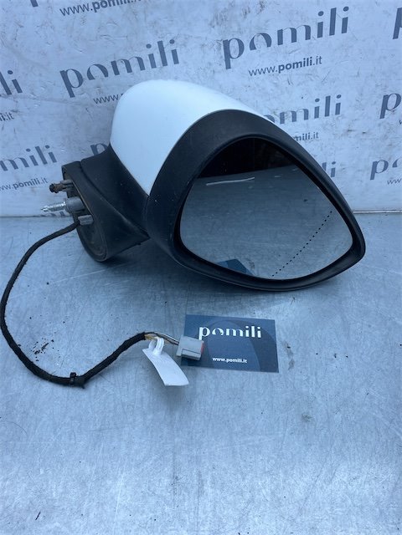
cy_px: 268
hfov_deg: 53.1
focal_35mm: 26
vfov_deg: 67.3
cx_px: 201
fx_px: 403
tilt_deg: -48.1
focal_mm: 4.25
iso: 32
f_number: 1.8
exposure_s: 1/845
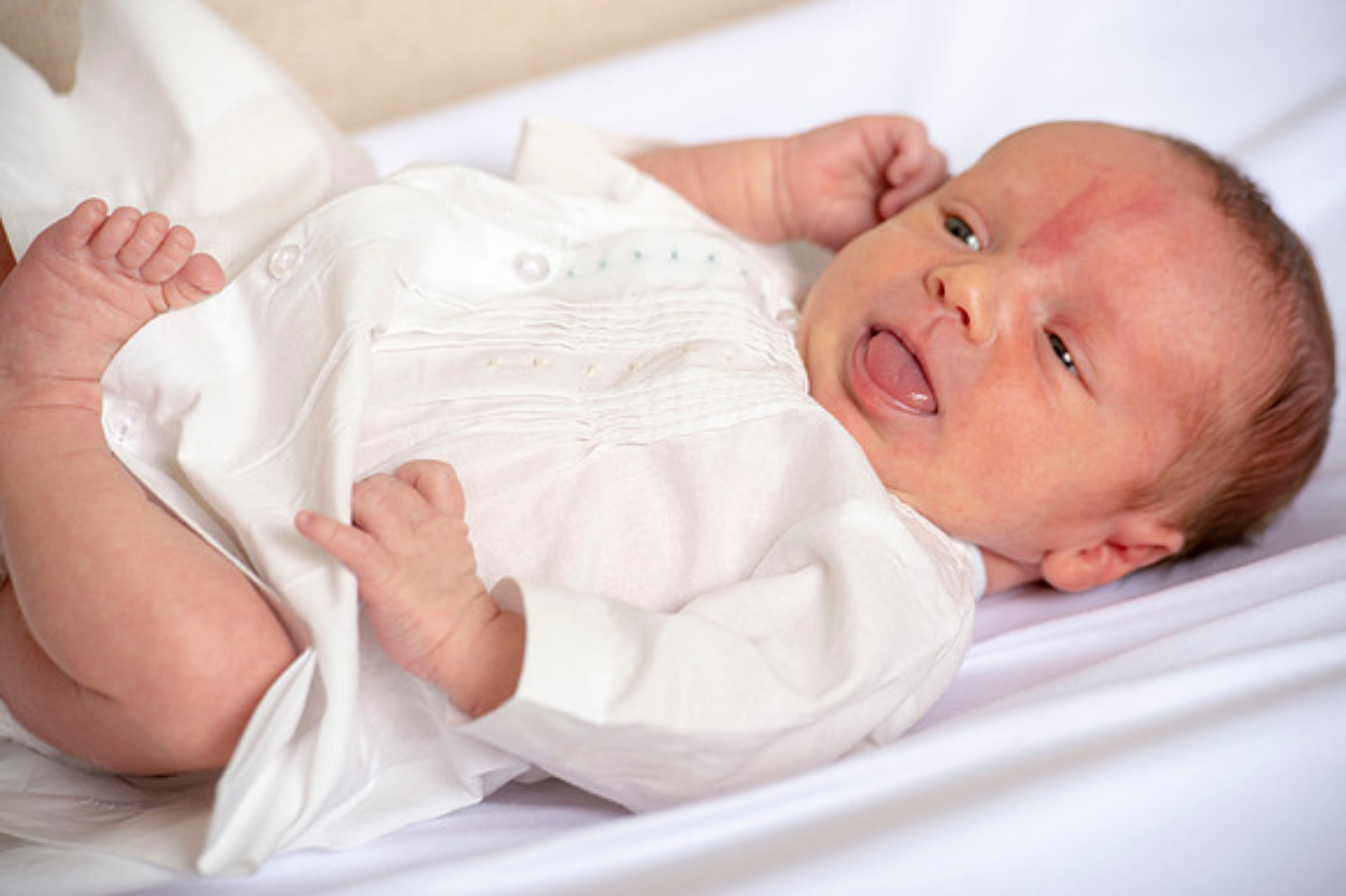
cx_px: 673
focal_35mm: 195
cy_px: 448
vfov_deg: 7.0
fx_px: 7286
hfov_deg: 10.6
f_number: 5.6
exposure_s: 1/160
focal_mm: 195
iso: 125
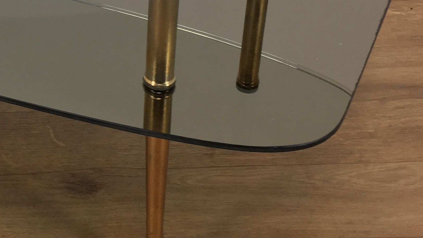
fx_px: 886
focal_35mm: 79
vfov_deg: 15.0
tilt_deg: -32.1
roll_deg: +2.1
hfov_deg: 25.6
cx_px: 11
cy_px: -12
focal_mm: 4.15
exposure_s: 1/33
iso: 40
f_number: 2.2
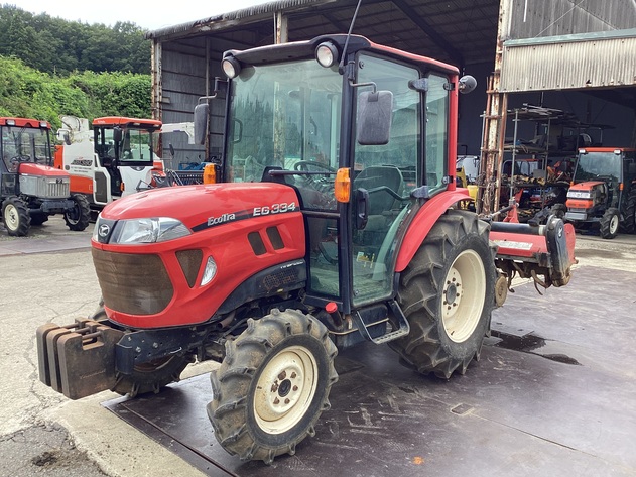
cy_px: 238
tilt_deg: -7.4
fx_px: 569
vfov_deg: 45.4
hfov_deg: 58.4
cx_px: 318
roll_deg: -2.0
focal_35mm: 31
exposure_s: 1/186
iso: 25
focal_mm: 3.3
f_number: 2.4
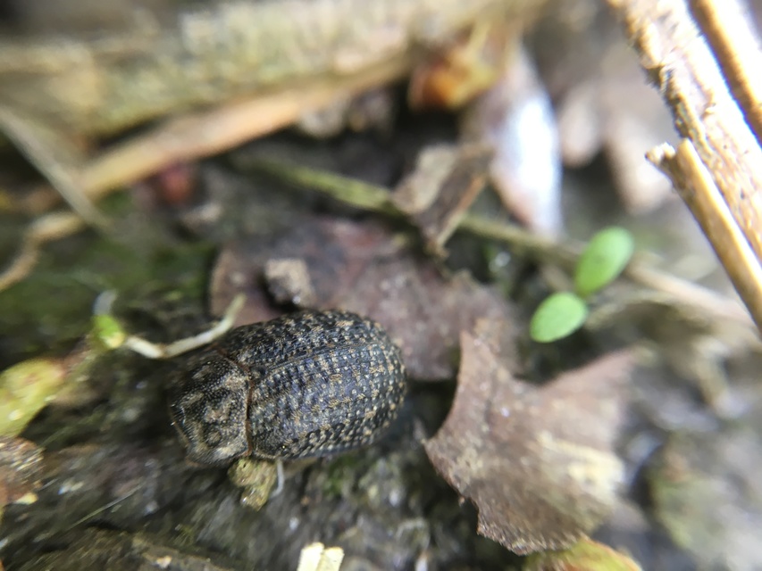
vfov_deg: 48.2
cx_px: 381
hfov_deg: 61.7
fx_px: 638
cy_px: 286
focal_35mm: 29
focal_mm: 4.15
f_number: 2.2
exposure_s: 1/33
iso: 64
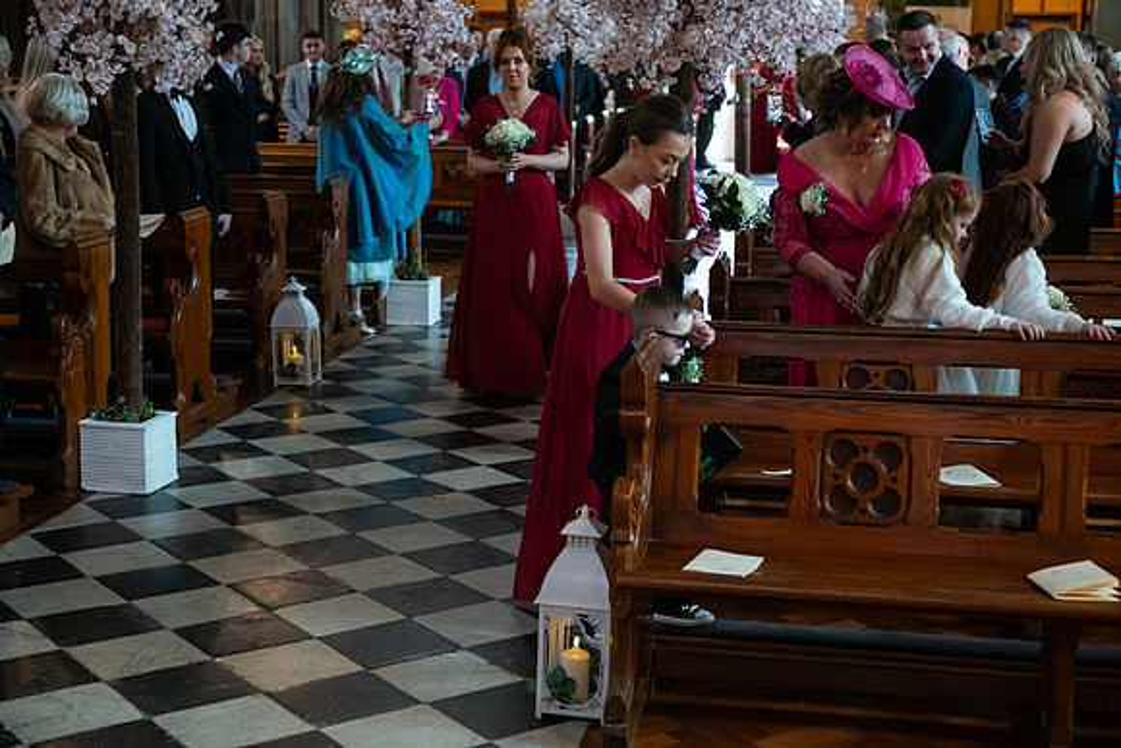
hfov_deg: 34.5
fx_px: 1806
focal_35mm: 58
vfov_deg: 23.4
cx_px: 560
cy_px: 374
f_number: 3.5
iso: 1250
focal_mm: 58
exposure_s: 1/160
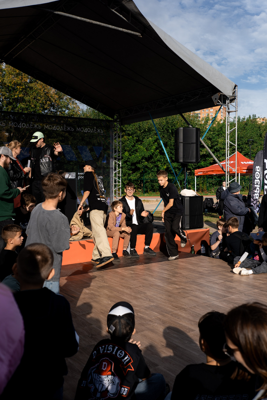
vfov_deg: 54.4
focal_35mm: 35
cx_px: 134
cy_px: 200
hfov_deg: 37.9
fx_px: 389
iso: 100
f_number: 4
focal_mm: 35
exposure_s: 1/1250
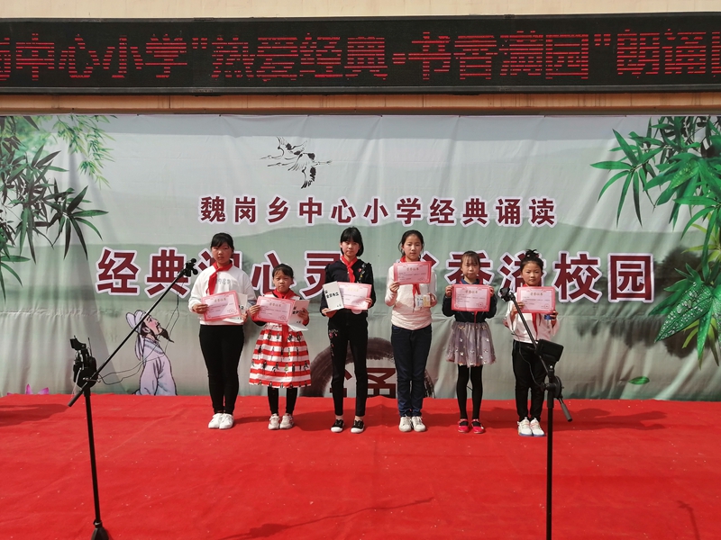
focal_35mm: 26
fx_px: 542
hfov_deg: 67.3
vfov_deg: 53.1
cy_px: 270
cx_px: 360
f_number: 1.8
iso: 50
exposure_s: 1/1538
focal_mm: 3.62
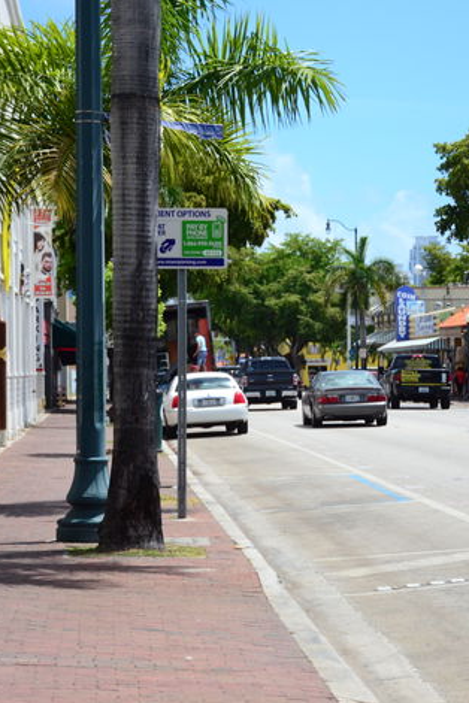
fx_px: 2325
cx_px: 290
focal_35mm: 119
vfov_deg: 17.2
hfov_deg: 11.5
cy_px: 354
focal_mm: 52
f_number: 4.8
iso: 1000
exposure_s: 1/6400
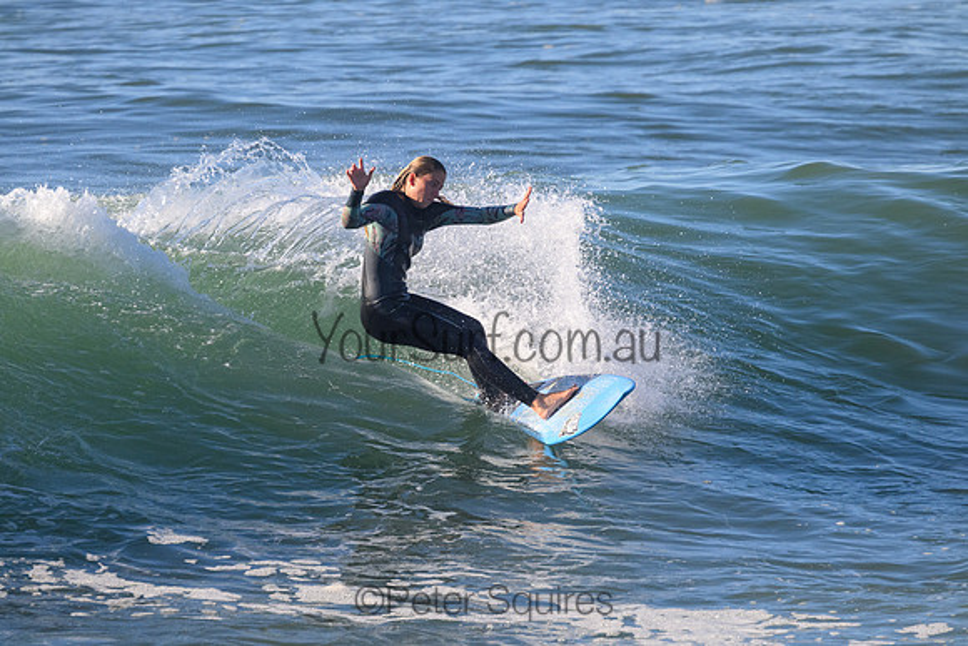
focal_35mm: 600
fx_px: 16136
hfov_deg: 3.4
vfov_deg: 2.3
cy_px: 323
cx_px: 484
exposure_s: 1/2000
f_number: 11
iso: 2200
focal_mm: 600
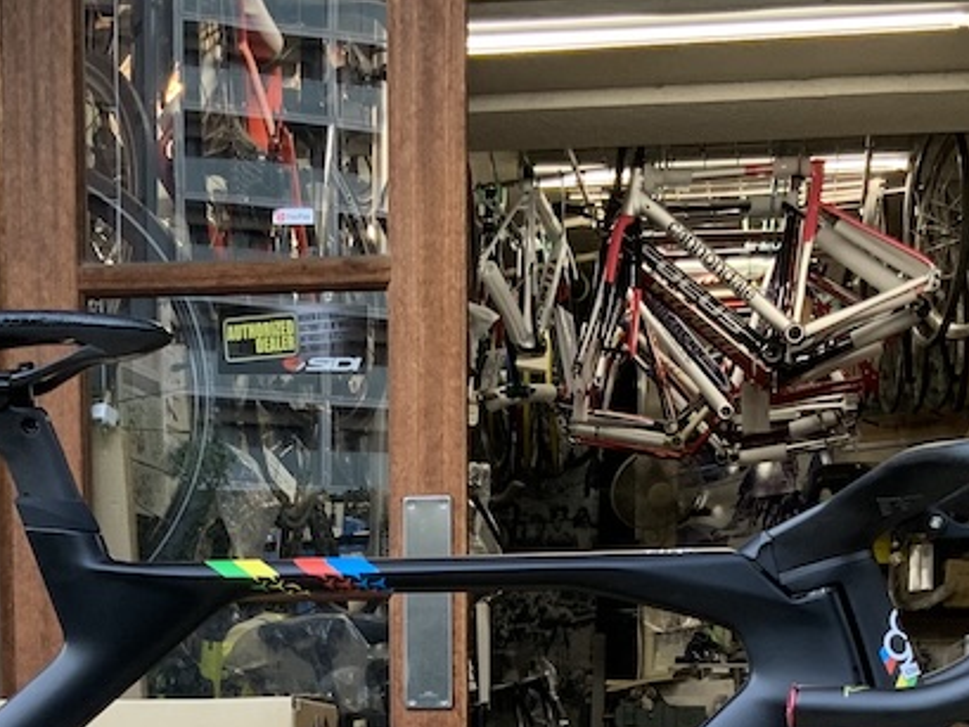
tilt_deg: -6.4
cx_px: 443
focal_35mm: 85
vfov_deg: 16.3
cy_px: 987
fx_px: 2380
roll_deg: -0.2
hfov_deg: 23.0
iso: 50
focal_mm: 3
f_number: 1.8
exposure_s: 1/50
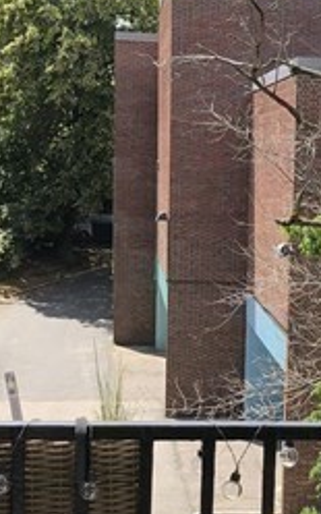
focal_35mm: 92
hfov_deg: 14.1
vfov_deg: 22.4
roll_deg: -0.8
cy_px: 371
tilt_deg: -7.5
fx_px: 1288
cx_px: 263
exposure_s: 1/1080
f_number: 1.8
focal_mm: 3.99
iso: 20
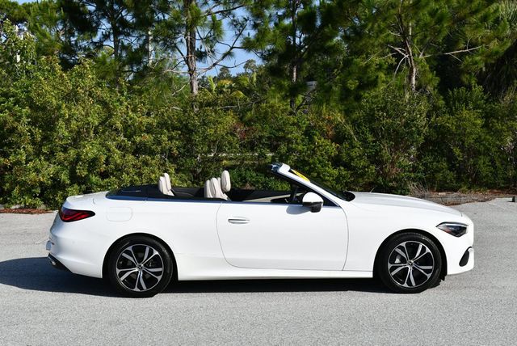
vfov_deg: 23.4
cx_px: 258
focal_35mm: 58
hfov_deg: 34.5
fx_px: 834
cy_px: 173
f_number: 9
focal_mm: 29
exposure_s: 1/320
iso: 100
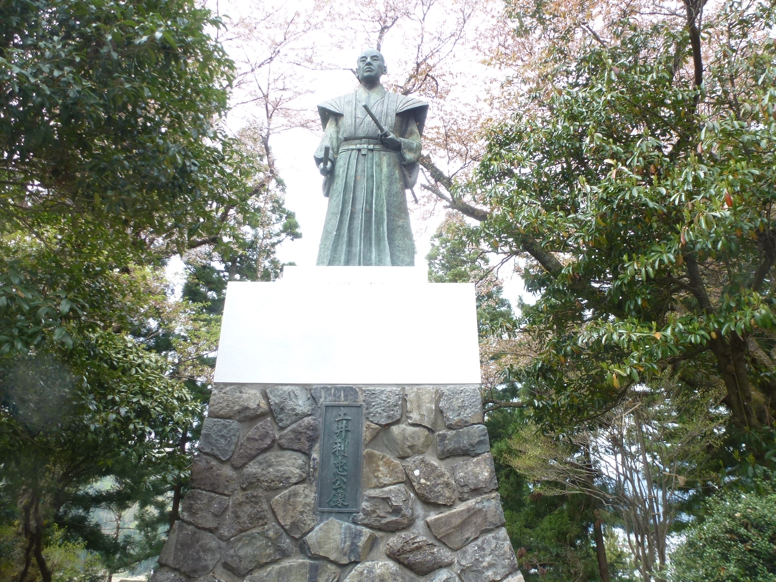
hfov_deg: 71.6
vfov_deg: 56.8
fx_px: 538
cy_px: 291
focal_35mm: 24
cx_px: 388
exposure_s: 1/125
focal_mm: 4.3
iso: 100
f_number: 3.3
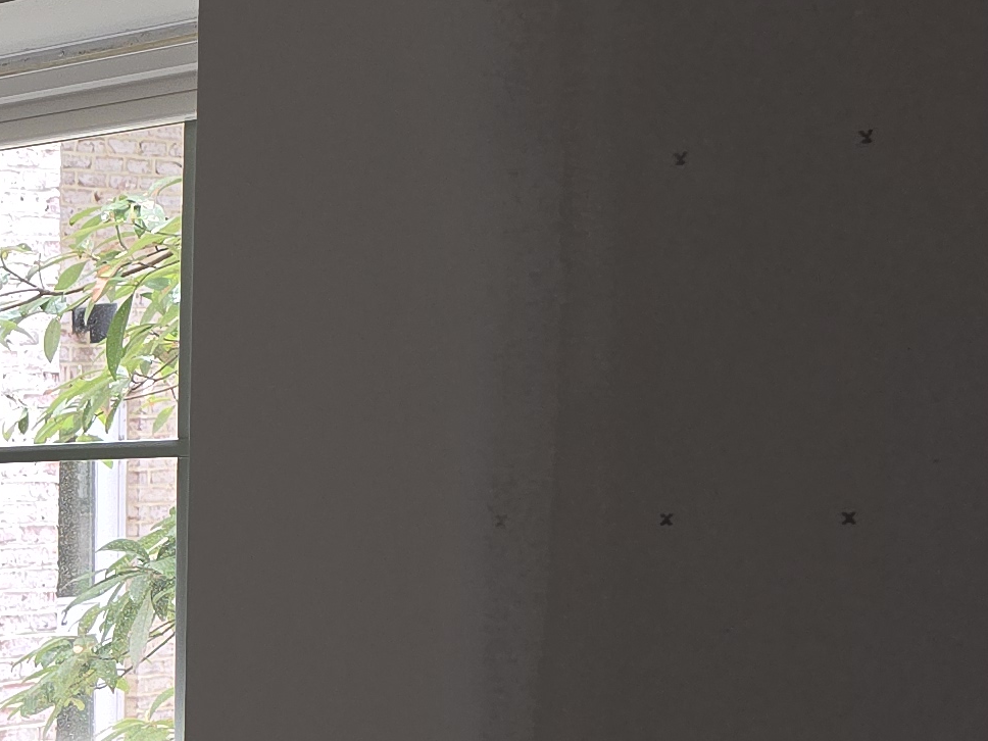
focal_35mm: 95
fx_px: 2711
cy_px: 802
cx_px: -764
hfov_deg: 17.1
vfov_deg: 15.2
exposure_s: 1/60
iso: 32
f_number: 1.7
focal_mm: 6.3
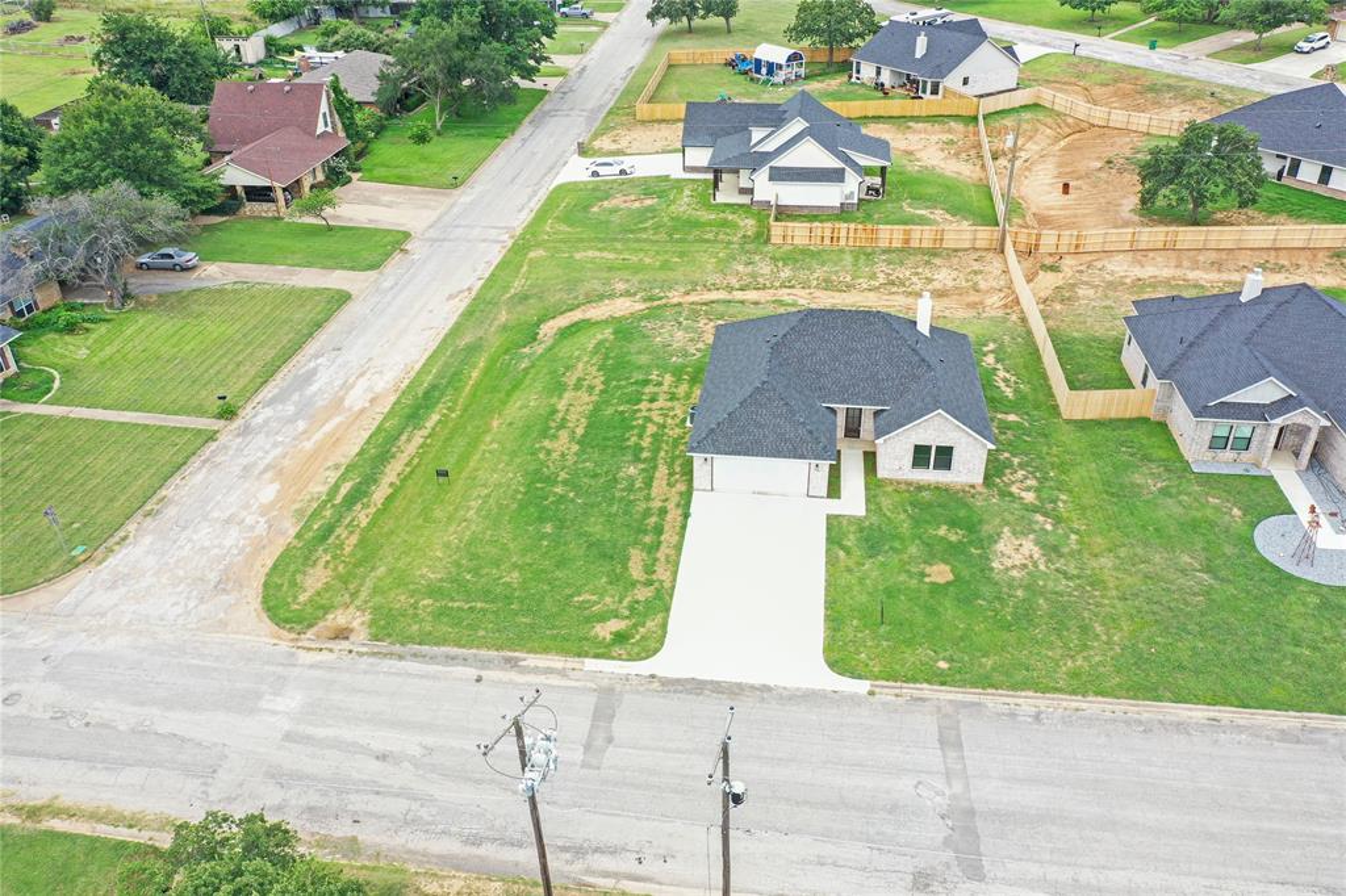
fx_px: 1046
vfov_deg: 46.4
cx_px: 673
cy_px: 448
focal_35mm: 28
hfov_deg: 65.5
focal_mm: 10.26
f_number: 4.5
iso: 100
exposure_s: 1/160
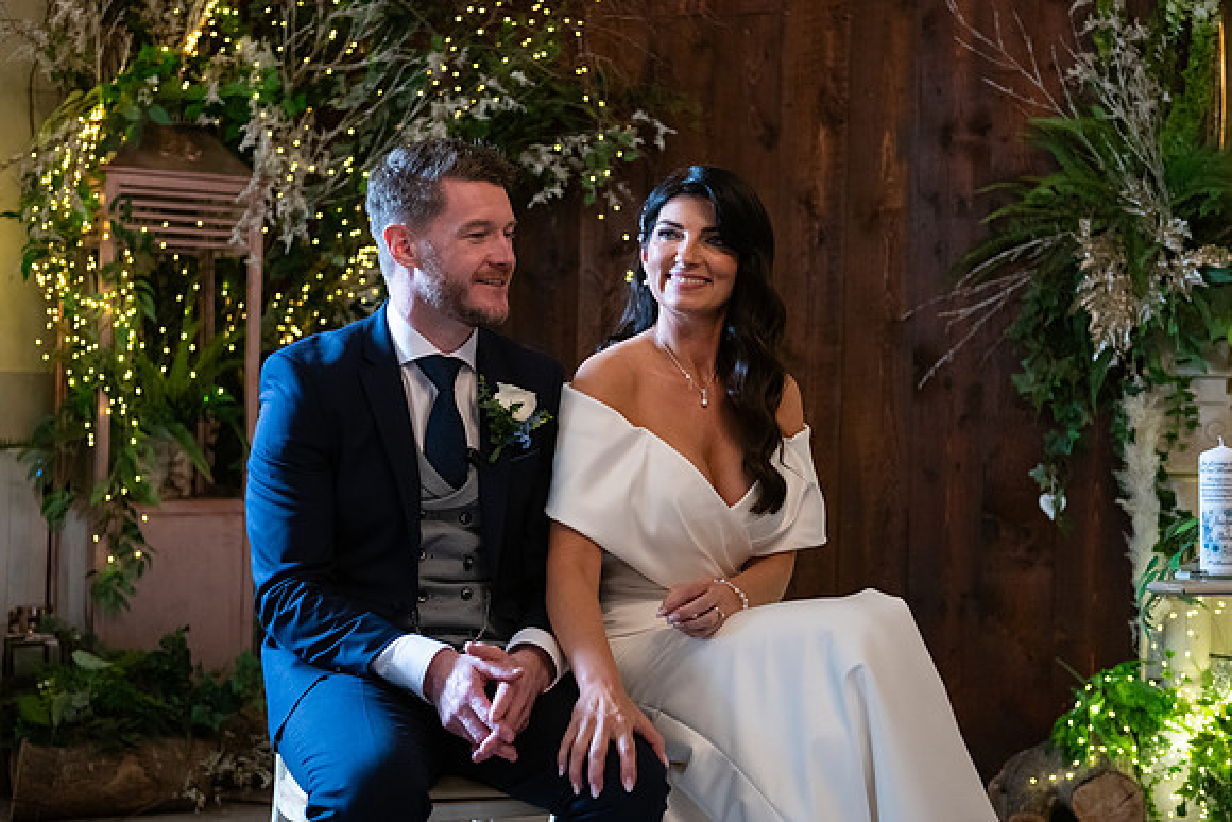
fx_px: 1985
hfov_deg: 34.5
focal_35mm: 58
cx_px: 616
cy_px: 411
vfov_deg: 23.4
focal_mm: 58
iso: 1000
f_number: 3.5
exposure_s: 1/160
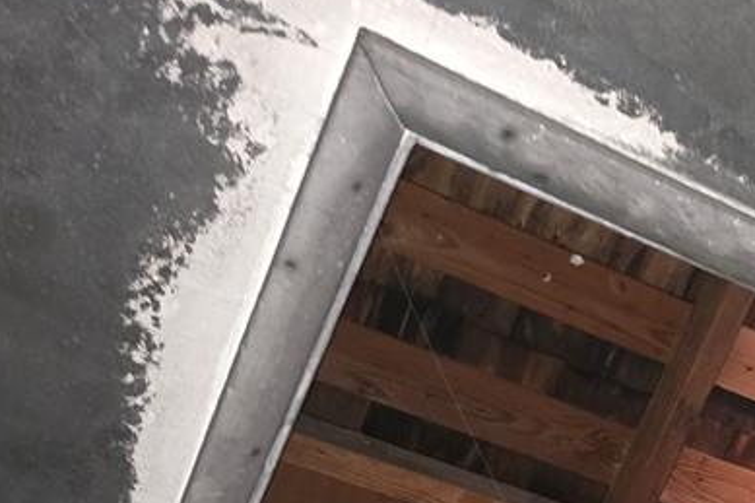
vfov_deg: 20.2
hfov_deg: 30.7
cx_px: 662
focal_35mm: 63
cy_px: 596
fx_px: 1321
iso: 2500
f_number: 1.7
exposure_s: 1/12
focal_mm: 6.3
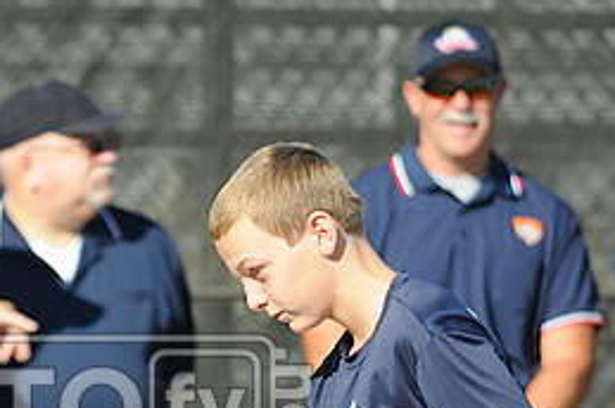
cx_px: 14
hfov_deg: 2.1
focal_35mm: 1007
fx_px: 17181
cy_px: 423
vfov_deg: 1.4
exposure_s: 1/1000
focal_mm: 300
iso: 200
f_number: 4
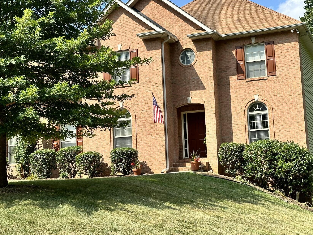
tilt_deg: +9.2
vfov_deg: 24.4
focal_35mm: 60
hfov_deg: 32.1
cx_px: 186
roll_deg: +2.9
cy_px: 107
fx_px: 543
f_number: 1.78
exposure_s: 1/2304
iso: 64
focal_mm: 6.86
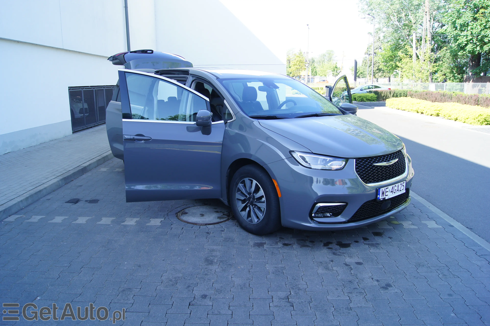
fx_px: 367
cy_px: 163
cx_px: 245
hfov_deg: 67.4
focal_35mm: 27
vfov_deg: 47.9
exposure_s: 1/40
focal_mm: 18
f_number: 8
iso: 100
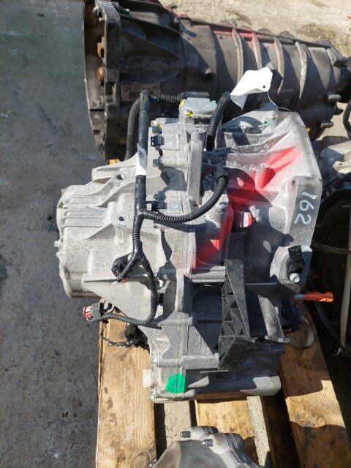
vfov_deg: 69.4
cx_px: 176
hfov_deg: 54.9
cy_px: 234
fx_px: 338
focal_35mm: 25
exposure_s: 1/1105
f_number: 1.8
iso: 40
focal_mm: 5.23
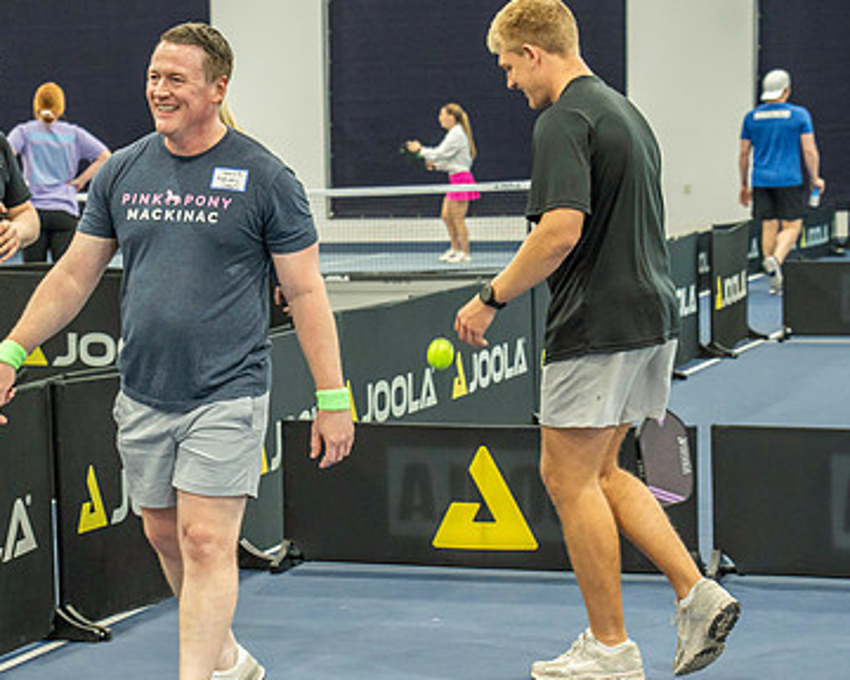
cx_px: 206
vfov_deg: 12.7
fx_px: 3044
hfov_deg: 15.8
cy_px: 381
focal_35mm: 121
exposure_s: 1/160
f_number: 4
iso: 3200
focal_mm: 70
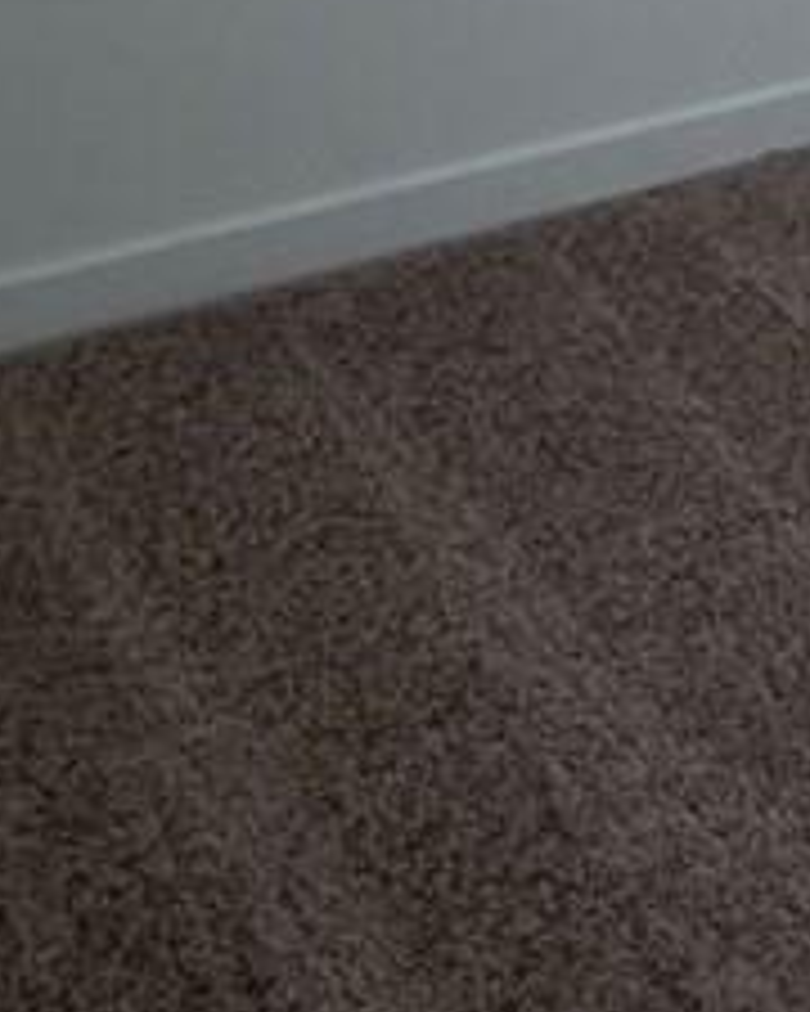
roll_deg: -1.1
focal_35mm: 97
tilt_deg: -5.6
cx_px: 1620
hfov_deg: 13.6
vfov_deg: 17.0
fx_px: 2907
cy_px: -679
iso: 50
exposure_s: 1/120
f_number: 2.2
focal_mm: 2.22
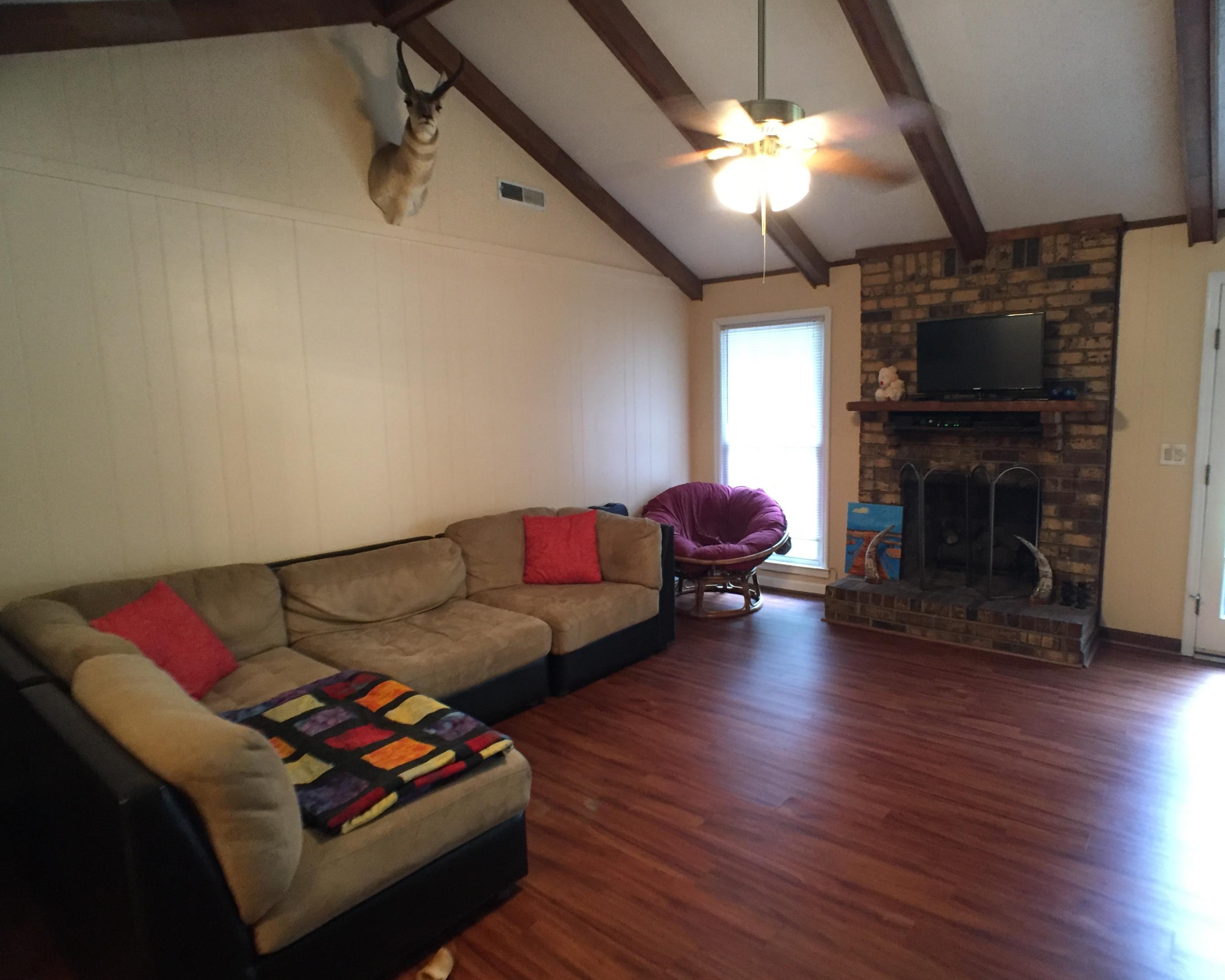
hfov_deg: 57.1
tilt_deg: -7.7
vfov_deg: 47.1
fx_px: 1124
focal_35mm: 31
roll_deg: -0.2
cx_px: 661
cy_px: 484
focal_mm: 4.15
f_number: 2.2
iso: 250
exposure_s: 1/20
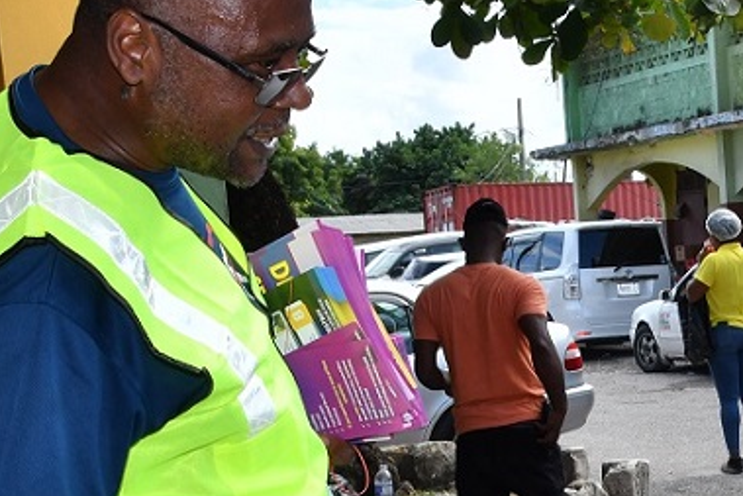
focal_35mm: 87
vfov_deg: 15.5
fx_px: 1796
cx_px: 757
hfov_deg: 22.4
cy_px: 482
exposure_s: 1/250
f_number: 18
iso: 400
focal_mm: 22
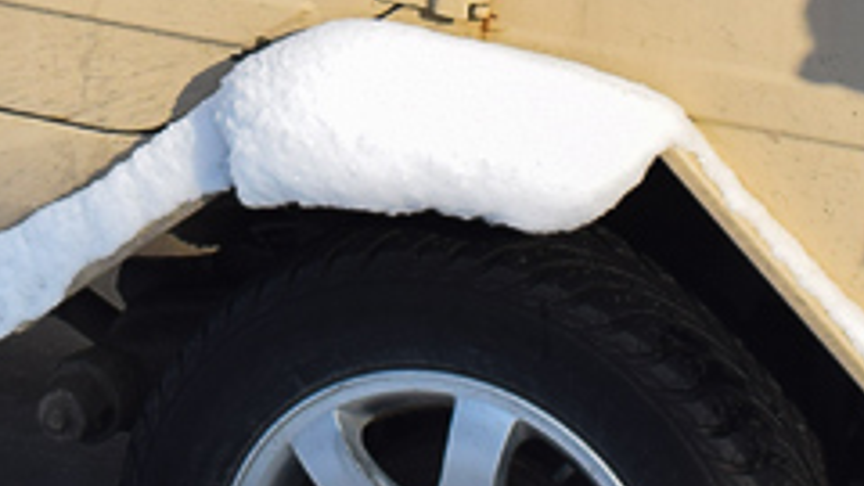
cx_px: 101
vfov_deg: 6.0
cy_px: -472
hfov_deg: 10.9
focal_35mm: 197
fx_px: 4505
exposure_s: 1/800
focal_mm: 25
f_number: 6.3
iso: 100
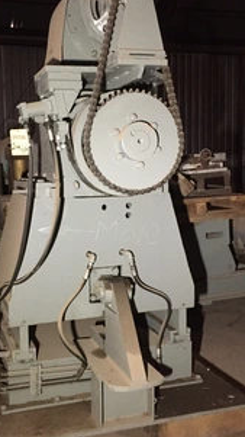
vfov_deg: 48.4
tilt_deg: -6.1
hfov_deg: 28.1
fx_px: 486
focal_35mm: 42
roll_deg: +1.3
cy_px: 218
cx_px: 81
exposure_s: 1/15
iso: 320
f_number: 2.2
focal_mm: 4.15
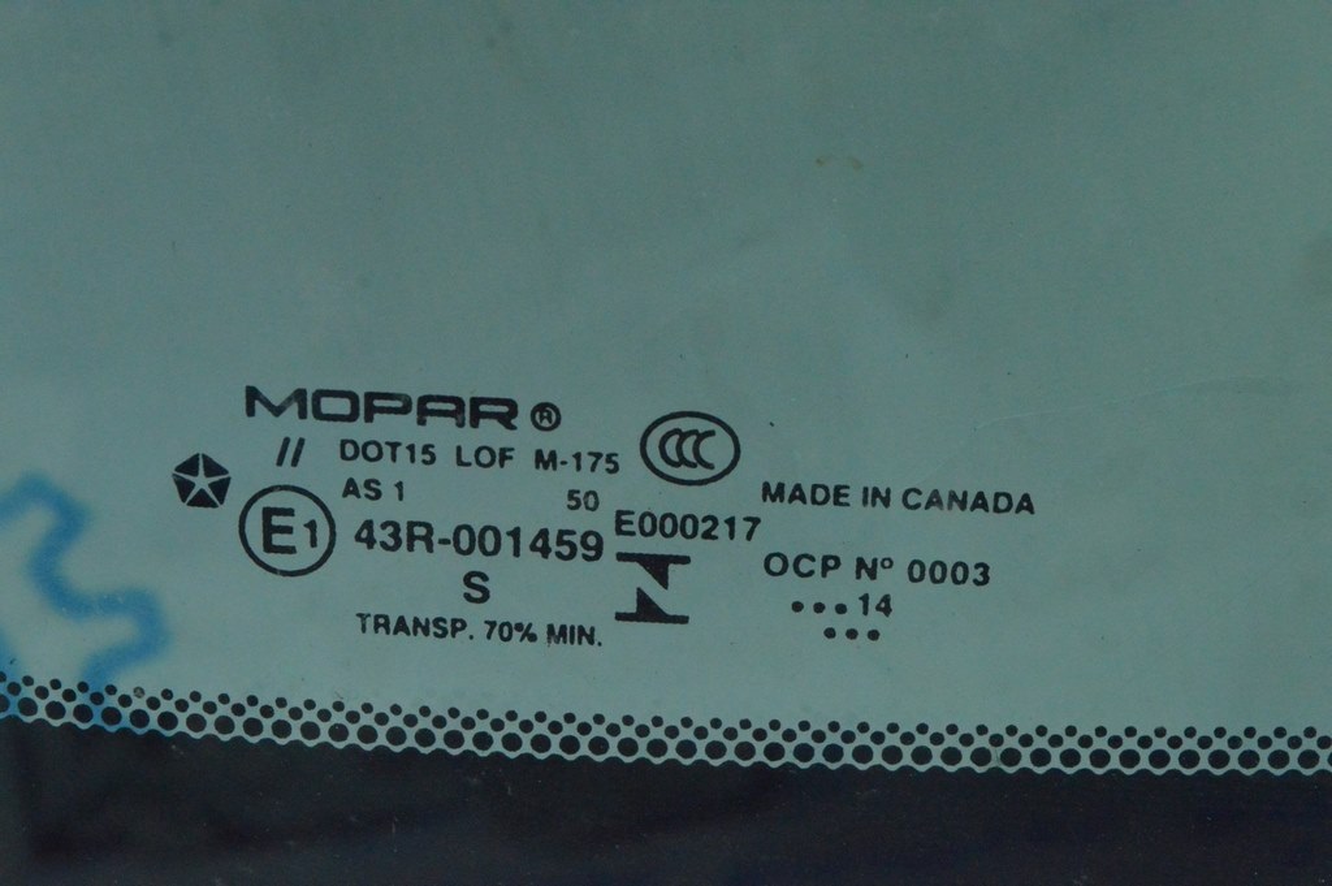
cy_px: 443
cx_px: 666
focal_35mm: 82
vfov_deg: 16.5
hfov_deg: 24.6
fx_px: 3050
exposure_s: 1/80
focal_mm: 55
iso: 6400
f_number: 16
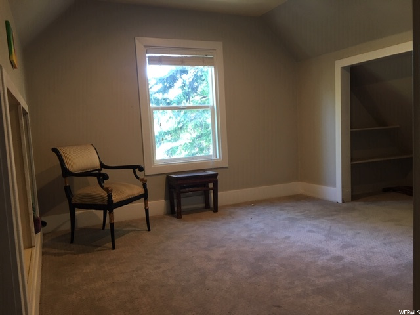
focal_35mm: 29
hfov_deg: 61.7
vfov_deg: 48.2
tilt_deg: -4.8
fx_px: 352
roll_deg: +3.9
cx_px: 210
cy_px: 158
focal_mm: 4.15
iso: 100
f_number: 2.2
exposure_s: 1/30
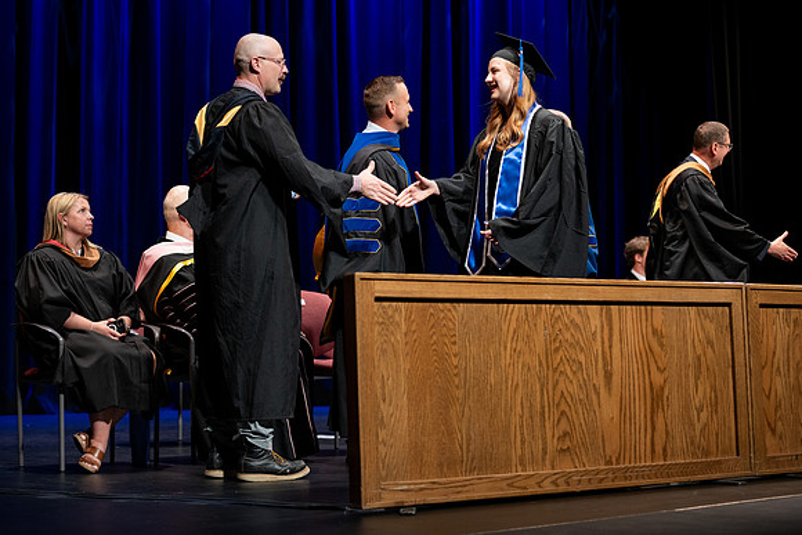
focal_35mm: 70
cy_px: 268
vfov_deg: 19.5
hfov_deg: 28.8
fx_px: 1560
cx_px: 401
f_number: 2.8
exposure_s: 1/250
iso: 500
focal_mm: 70
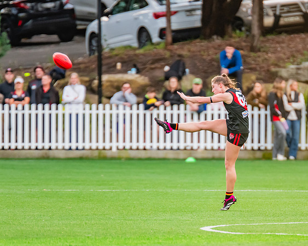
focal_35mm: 749
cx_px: 232
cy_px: 149
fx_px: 6826
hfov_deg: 2.6
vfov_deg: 2.1
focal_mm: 420
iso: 1100
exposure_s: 1/800
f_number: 4
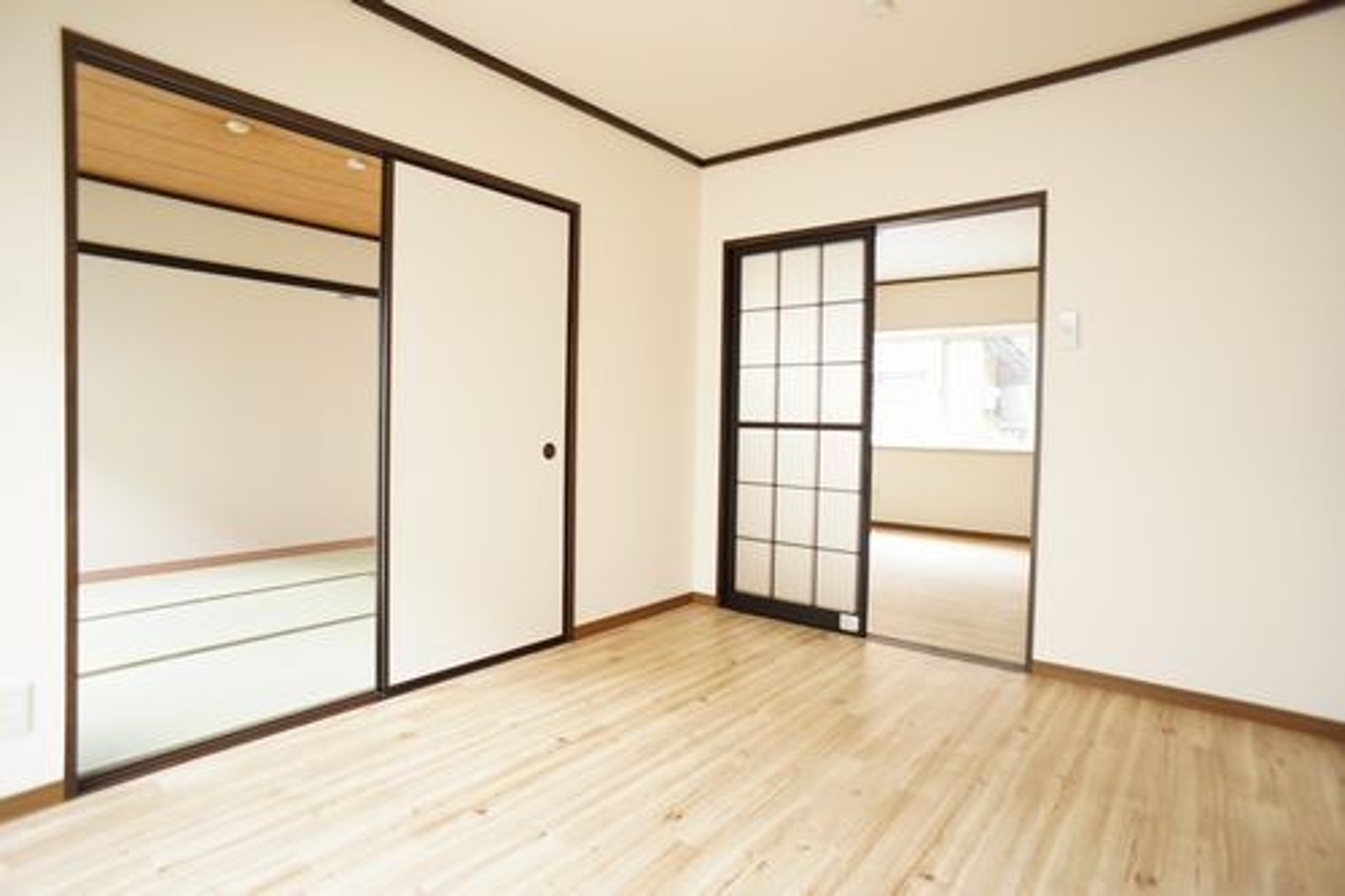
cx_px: 672
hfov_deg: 73.8
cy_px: 448
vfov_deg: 53.1
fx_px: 896
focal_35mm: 24
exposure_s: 1/10
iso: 125
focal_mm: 16
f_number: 2.8
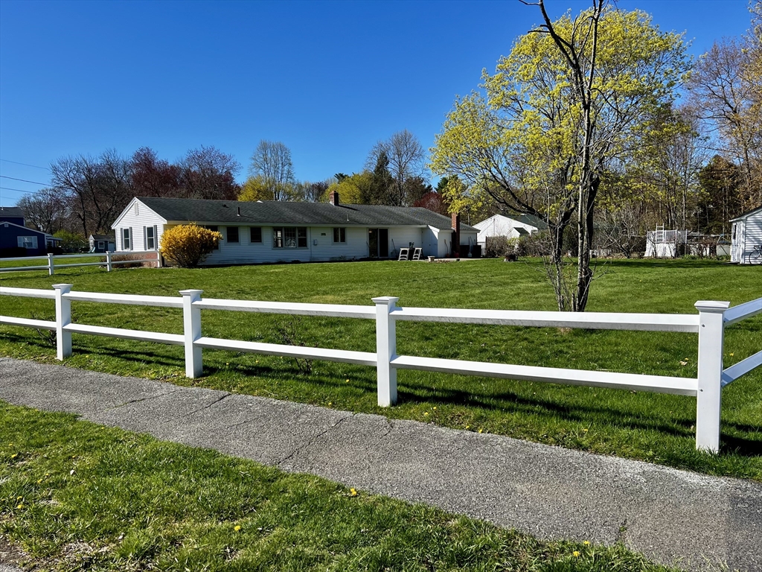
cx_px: 381
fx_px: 572
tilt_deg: -3.0
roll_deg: +0.7
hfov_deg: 67.3
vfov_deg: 53.1
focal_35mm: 26
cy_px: 286
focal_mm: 5.7
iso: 50
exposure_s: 1/3968
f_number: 1.5
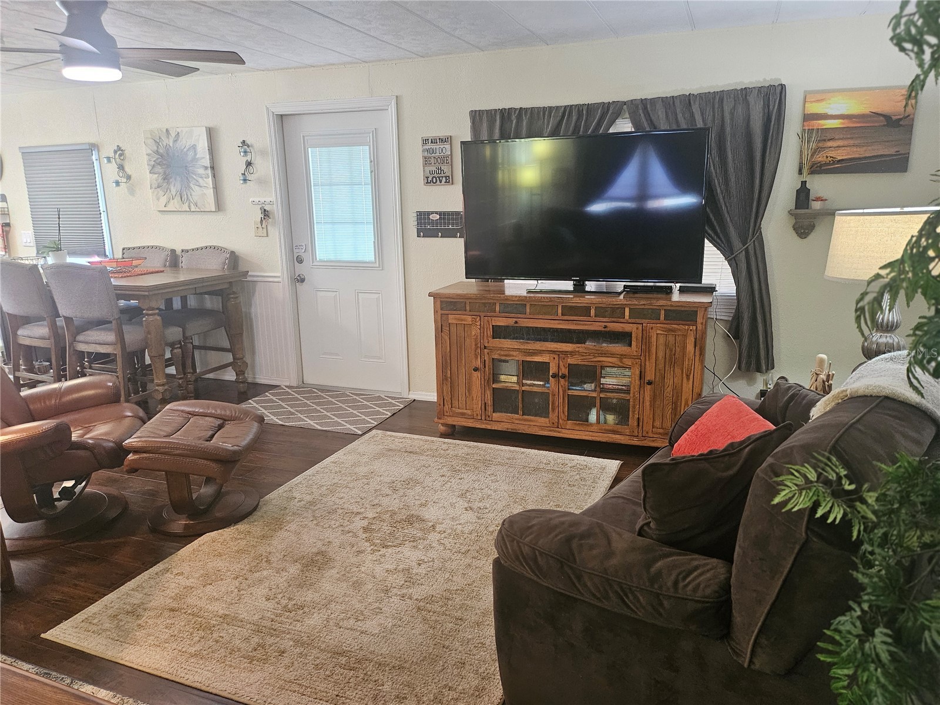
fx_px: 652
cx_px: 470
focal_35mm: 24
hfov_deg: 71.6
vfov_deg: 56.8
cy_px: 352
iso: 800
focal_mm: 5
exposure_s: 1/120
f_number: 1.8
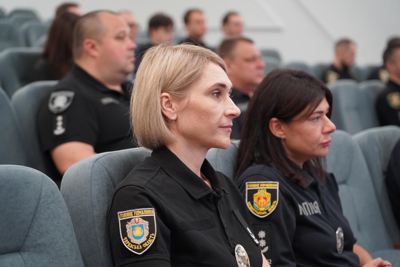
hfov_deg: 23.6
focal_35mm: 86
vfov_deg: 15.9
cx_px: 200
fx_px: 955
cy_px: 134
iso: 4000
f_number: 4
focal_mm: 86
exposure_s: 1/160
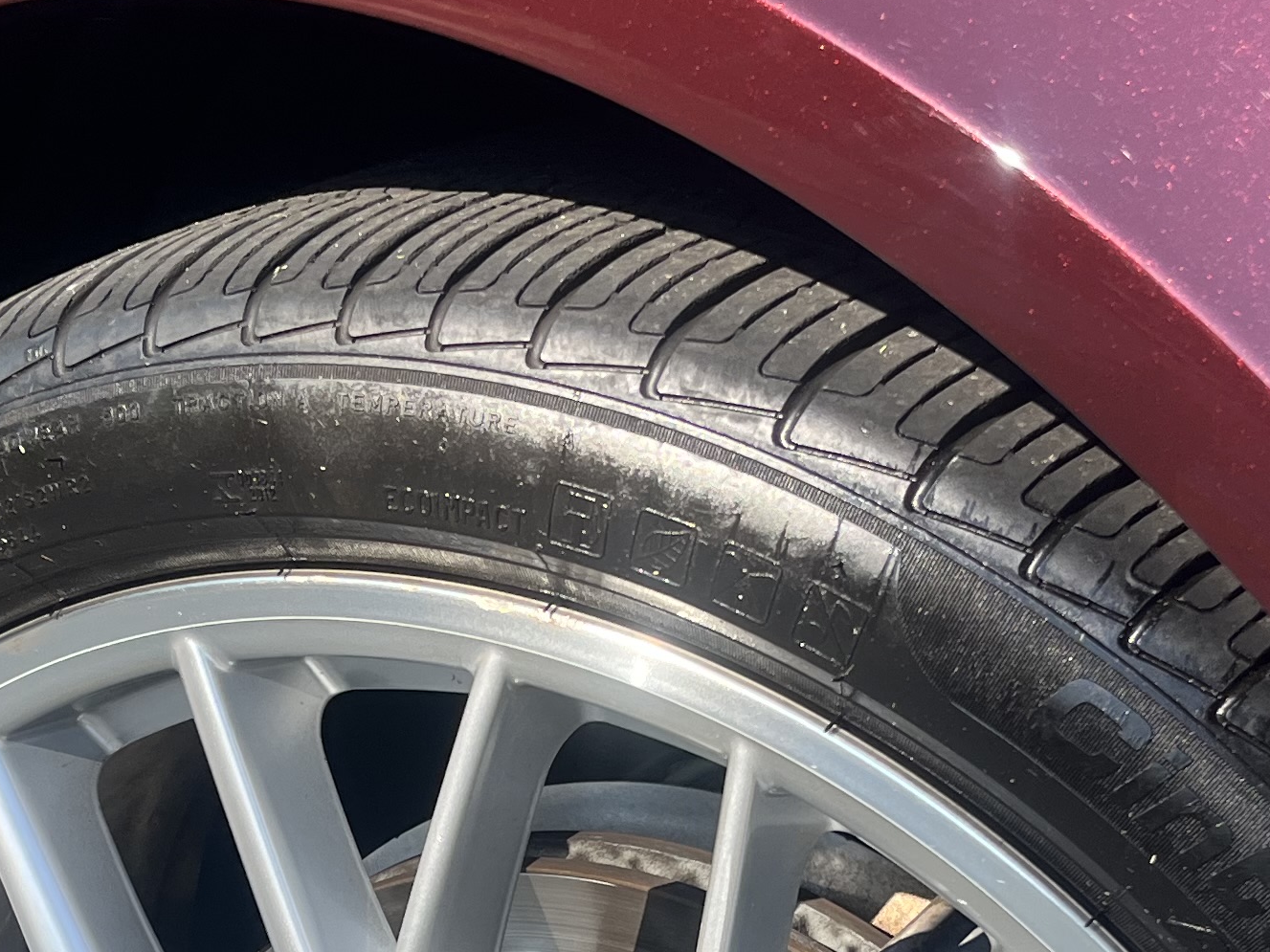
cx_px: 481
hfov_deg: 24.7
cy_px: 1113
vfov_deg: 17.8
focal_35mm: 79
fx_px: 2898
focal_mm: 5.1
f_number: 1.6
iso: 50
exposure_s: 1/1106
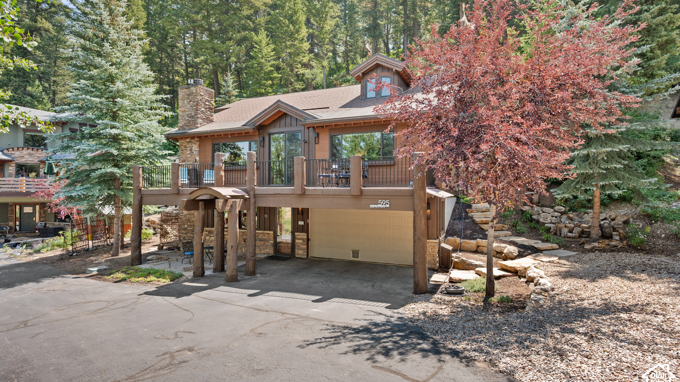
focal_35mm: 19
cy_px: 175
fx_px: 334
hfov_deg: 91.0
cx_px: 342
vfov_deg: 59.5
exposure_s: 1/320
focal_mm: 17.5
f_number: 7.1
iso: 400
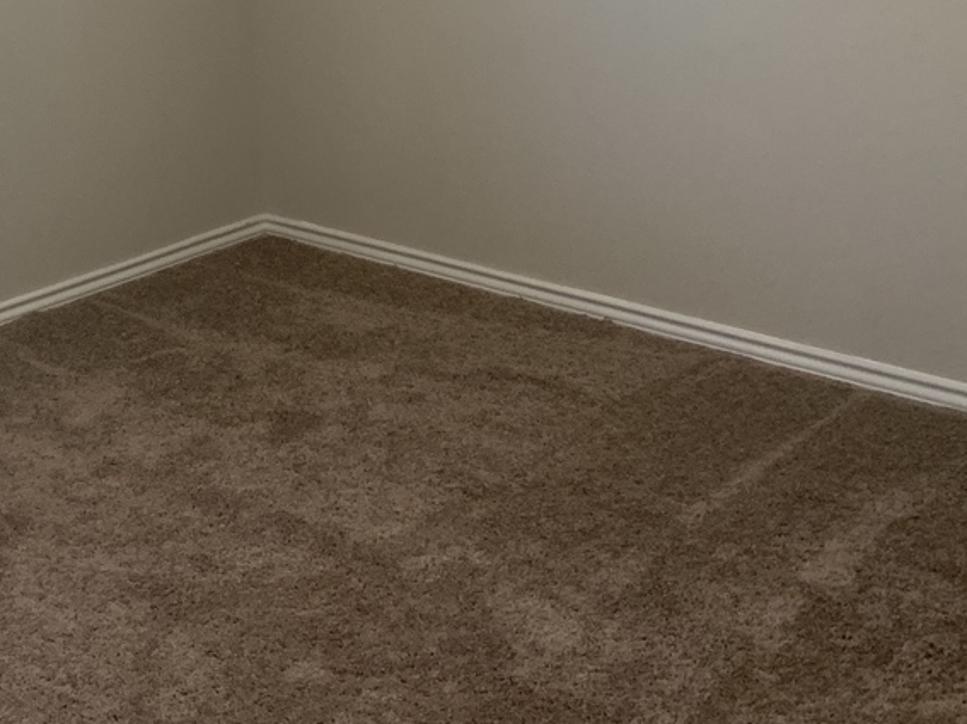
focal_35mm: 66
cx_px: 211
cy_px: -37
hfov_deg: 28.8
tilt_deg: -8.5
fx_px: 1843
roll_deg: +3.9
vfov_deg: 21.3
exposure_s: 1/60
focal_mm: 4.25
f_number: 1.8
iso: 125
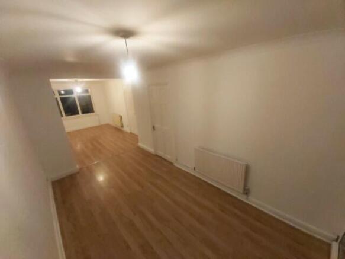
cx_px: 172
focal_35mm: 13
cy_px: 130
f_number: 2.2
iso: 400
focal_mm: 1.42
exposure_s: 1/25
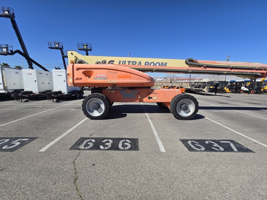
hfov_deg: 106.2
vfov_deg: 89.9
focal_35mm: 13
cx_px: 134
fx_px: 100
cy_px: 100
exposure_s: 1/2628
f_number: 2.2
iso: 50
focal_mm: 2.2
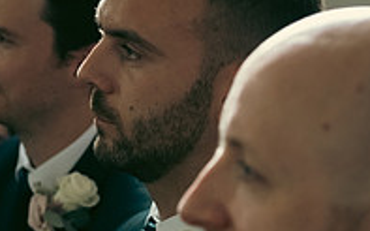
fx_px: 1663
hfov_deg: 12.7
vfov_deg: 7.9
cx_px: 177
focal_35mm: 165
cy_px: 164
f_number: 3.5
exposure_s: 1/160
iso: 800
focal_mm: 55
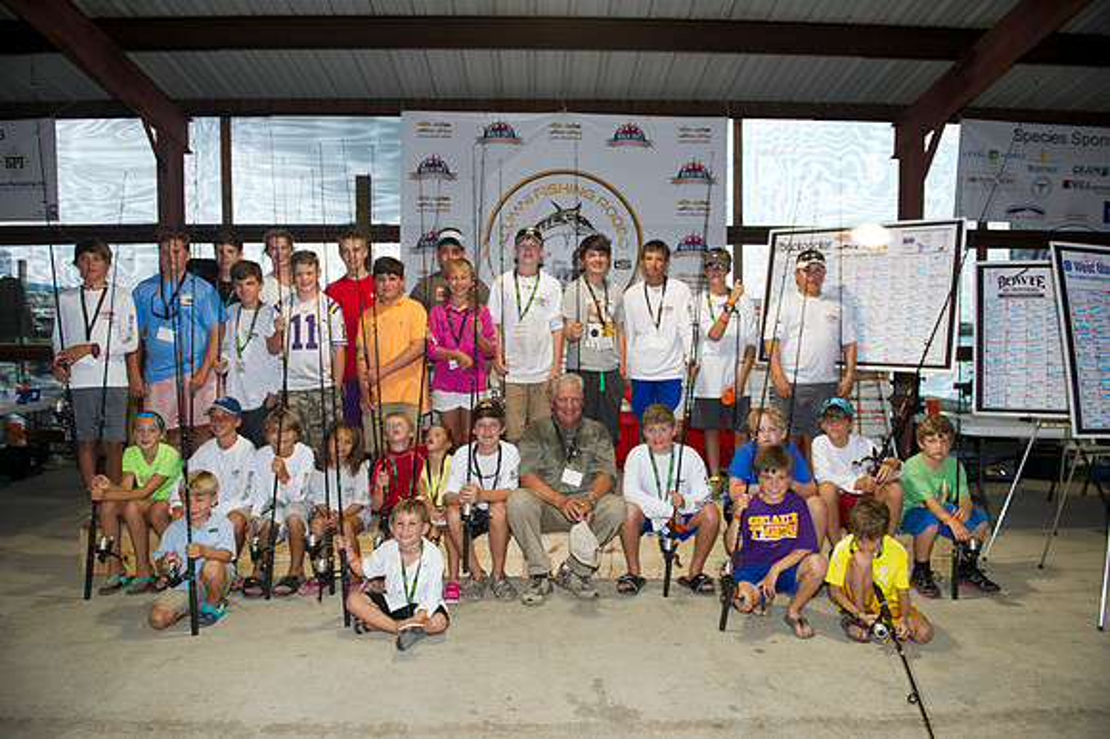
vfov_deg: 53.1
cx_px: 555
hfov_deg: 73.8
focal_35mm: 24
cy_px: 370
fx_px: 740
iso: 400
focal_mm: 24
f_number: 3.2
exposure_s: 1/160
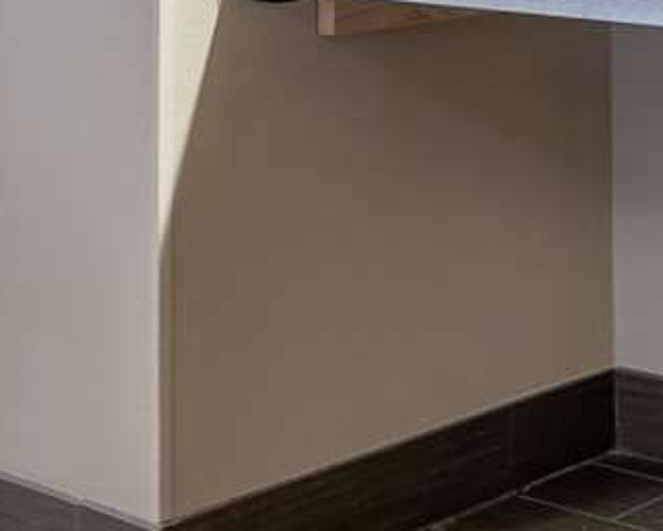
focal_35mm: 82
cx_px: 1471
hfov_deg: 15.8
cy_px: -138
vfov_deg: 17.6
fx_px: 1611
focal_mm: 18.7
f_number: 8
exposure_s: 1/30
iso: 400
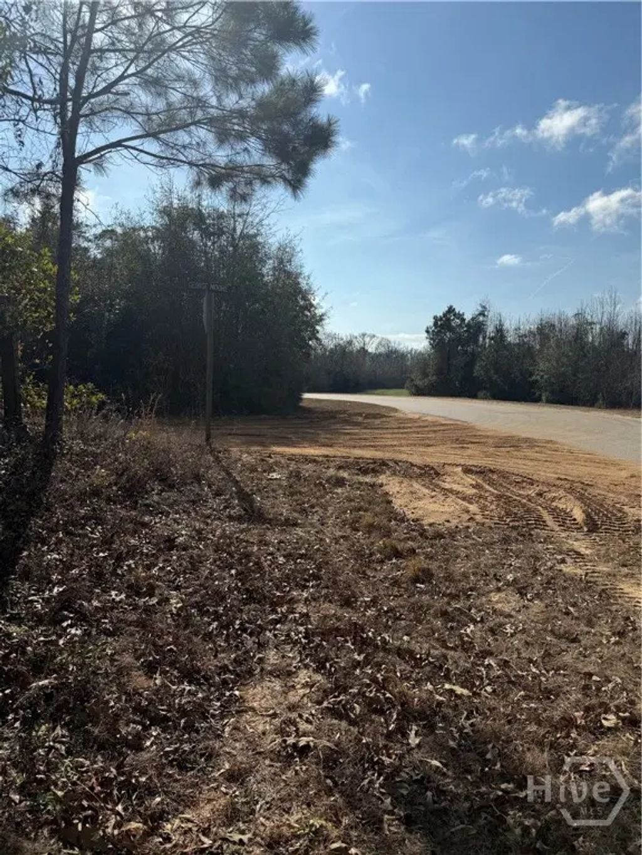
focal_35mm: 24
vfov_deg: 71.6
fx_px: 593
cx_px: 321
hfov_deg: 56.8
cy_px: 428
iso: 80
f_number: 1.78
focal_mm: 6.76
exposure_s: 1/9091
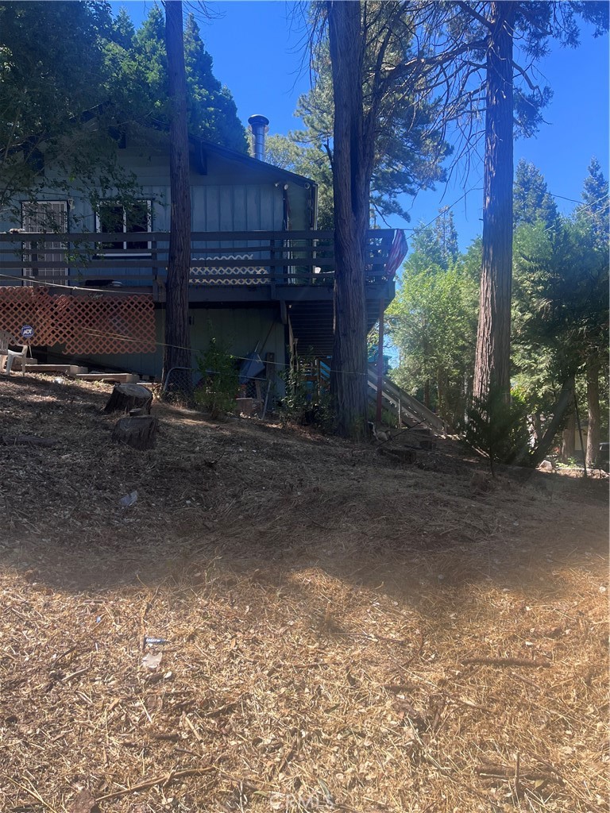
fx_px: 611
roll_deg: +2.4
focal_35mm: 26
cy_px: 406
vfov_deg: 67.3
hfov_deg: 53.1
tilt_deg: +0.5
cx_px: 305
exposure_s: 1/943
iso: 50
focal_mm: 5.1
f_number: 1.6
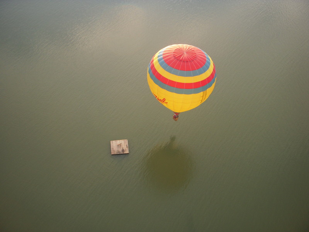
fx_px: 339
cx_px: 154
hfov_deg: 49.0
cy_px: 116
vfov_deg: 37.7
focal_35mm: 38
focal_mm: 6.3
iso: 100
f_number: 3.3
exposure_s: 1/200
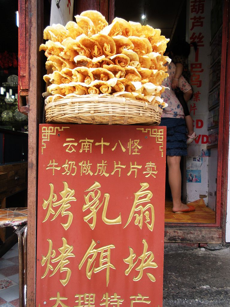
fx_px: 319
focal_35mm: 36
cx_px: 115
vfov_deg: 51.4
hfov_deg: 39.7
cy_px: 154
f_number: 3.5
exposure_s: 1/78.8
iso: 64
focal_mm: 6.3
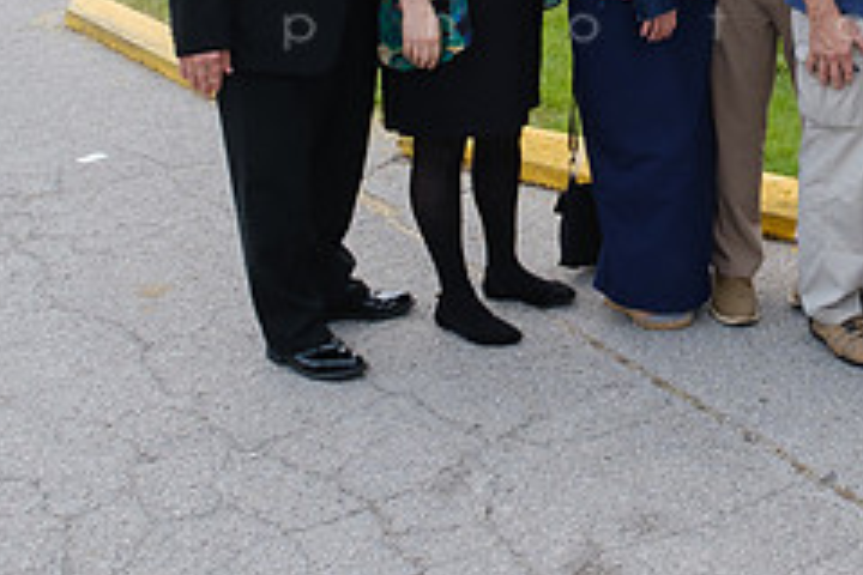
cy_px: -26
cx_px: 878
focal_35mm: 65
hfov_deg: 28.8
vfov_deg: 20.1
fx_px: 1558
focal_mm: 16
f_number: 11
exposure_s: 1/250
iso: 400
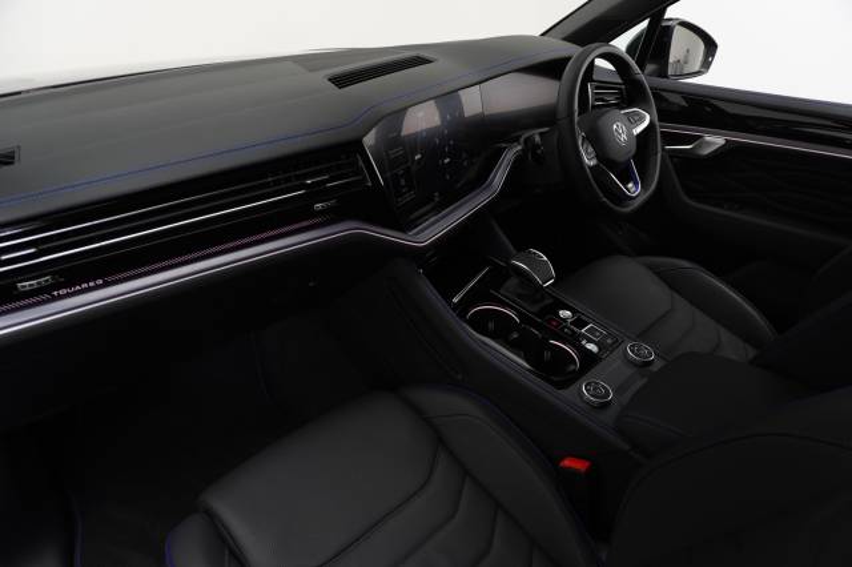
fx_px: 568
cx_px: 426
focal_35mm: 24
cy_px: 284
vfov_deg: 53.1
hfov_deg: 73.8
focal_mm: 16
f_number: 4.5
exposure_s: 1/15
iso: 400
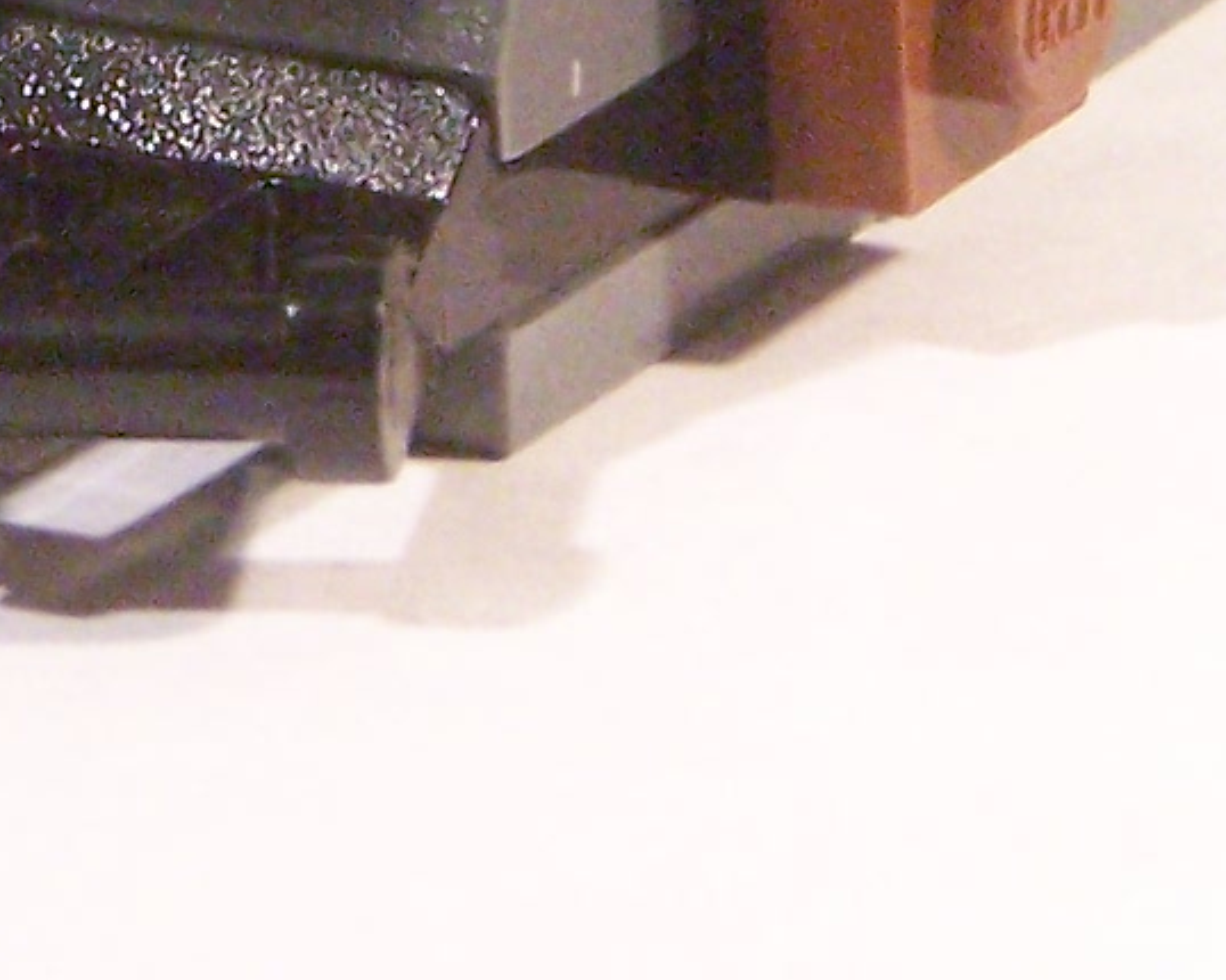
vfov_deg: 2.8
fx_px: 19841
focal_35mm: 547
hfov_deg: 3.5
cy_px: -957
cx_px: -100
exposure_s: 1/30
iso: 400
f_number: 3.6
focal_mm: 19.4
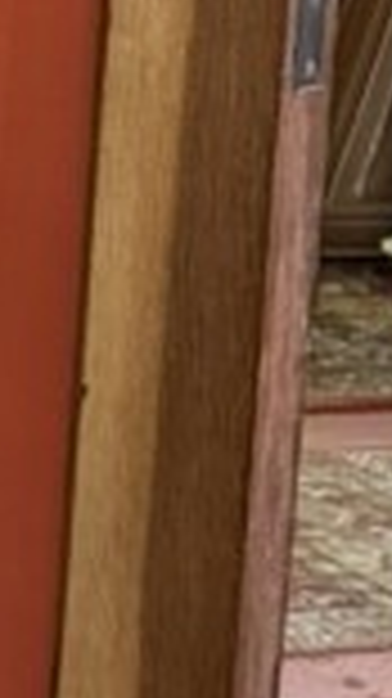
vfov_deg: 10.3
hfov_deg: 5.1
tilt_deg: -8.5
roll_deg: -3.0
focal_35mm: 203
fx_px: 3757
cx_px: -1343
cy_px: -342
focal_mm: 6.76
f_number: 1.78
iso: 500
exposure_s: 1/50
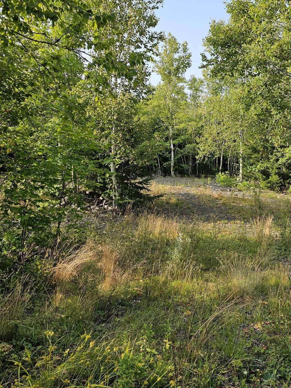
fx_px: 370
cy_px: 152
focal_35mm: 33
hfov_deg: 42.3
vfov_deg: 54.9
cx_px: 198
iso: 10
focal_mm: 6.3
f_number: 1.7
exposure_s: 1/310
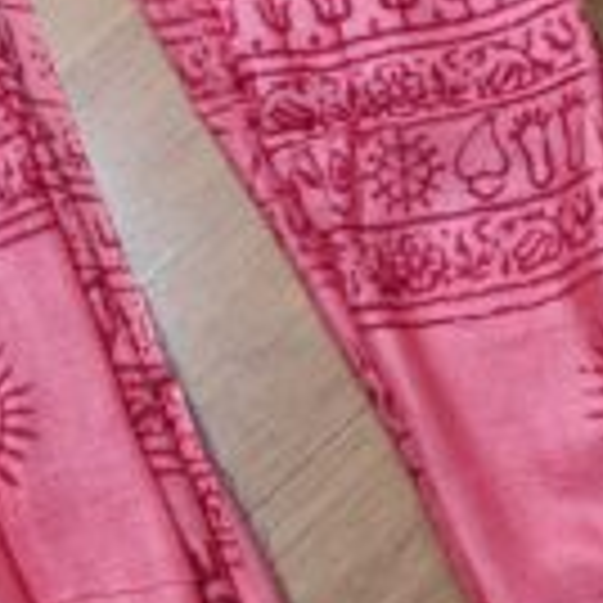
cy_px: -25
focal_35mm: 120
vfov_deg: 14.3
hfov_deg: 14.4
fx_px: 2365
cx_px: 122
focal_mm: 5.4
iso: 200
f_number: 1.8
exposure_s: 1/60
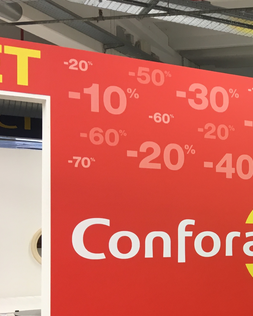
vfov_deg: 28.7
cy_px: 233
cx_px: 348
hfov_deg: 20.9
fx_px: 608
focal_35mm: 65
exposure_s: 1/33
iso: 64
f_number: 2.2
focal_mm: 4.15
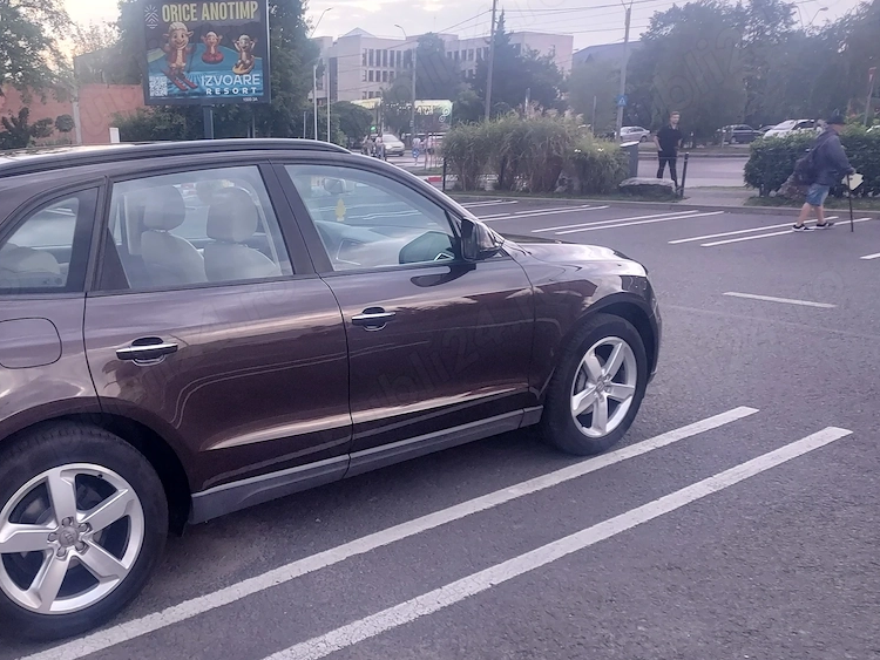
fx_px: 814
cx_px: 306
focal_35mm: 32
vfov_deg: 44.0
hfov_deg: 55.8
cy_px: 383
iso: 500
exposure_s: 1/30
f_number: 1.8
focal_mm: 4.6
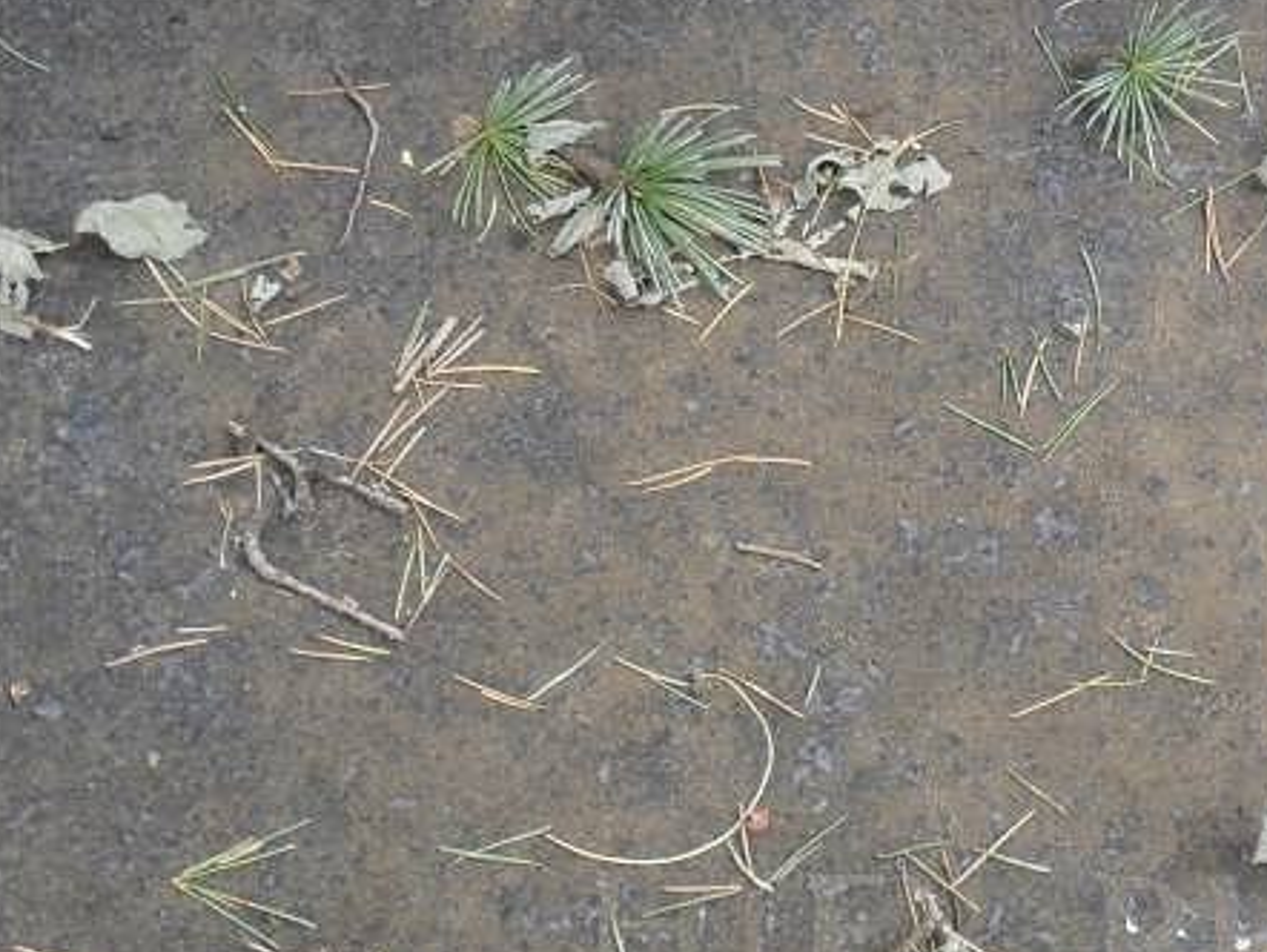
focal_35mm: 114
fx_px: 4175
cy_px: 215
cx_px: 1009
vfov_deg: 13.0
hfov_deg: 17.1
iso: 100
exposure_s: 1/60
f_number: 3.6
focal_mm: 7.5
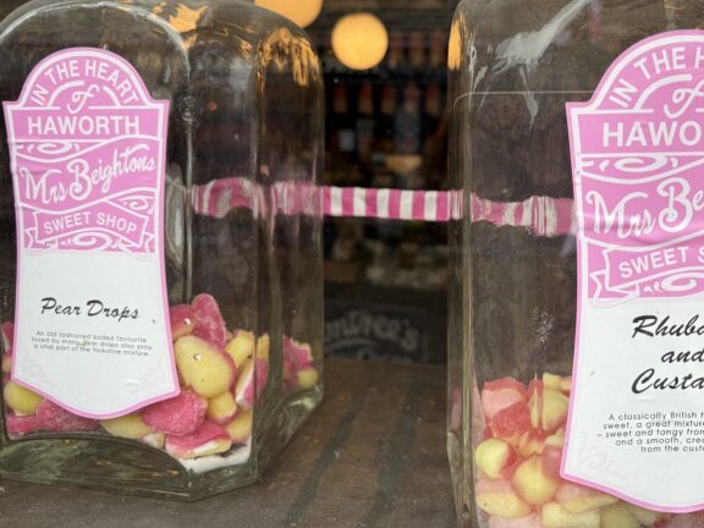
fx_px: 651
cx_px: 411
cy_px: 198
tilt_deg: -6.6
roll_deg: -0.8
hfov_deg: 56.5
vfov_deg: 43.8
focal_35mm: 32
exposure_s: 1/203
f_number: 1.78
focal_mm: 6.76
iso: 64
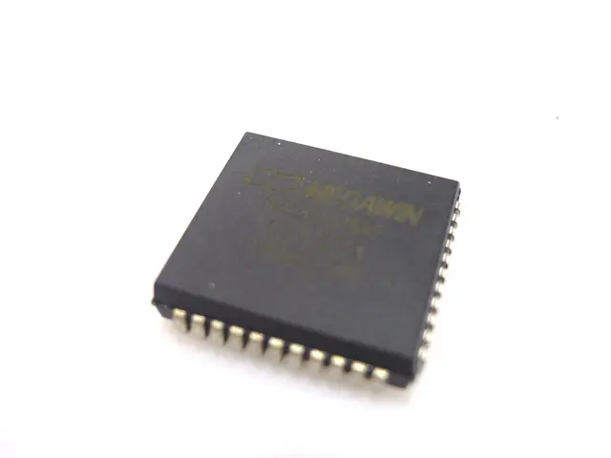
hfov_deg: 55.4
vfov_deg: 42.9
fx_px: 582
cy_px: 229
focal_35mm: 33
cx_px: 306
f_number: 2.8
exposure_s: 1/50
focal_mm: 5.5
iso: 80
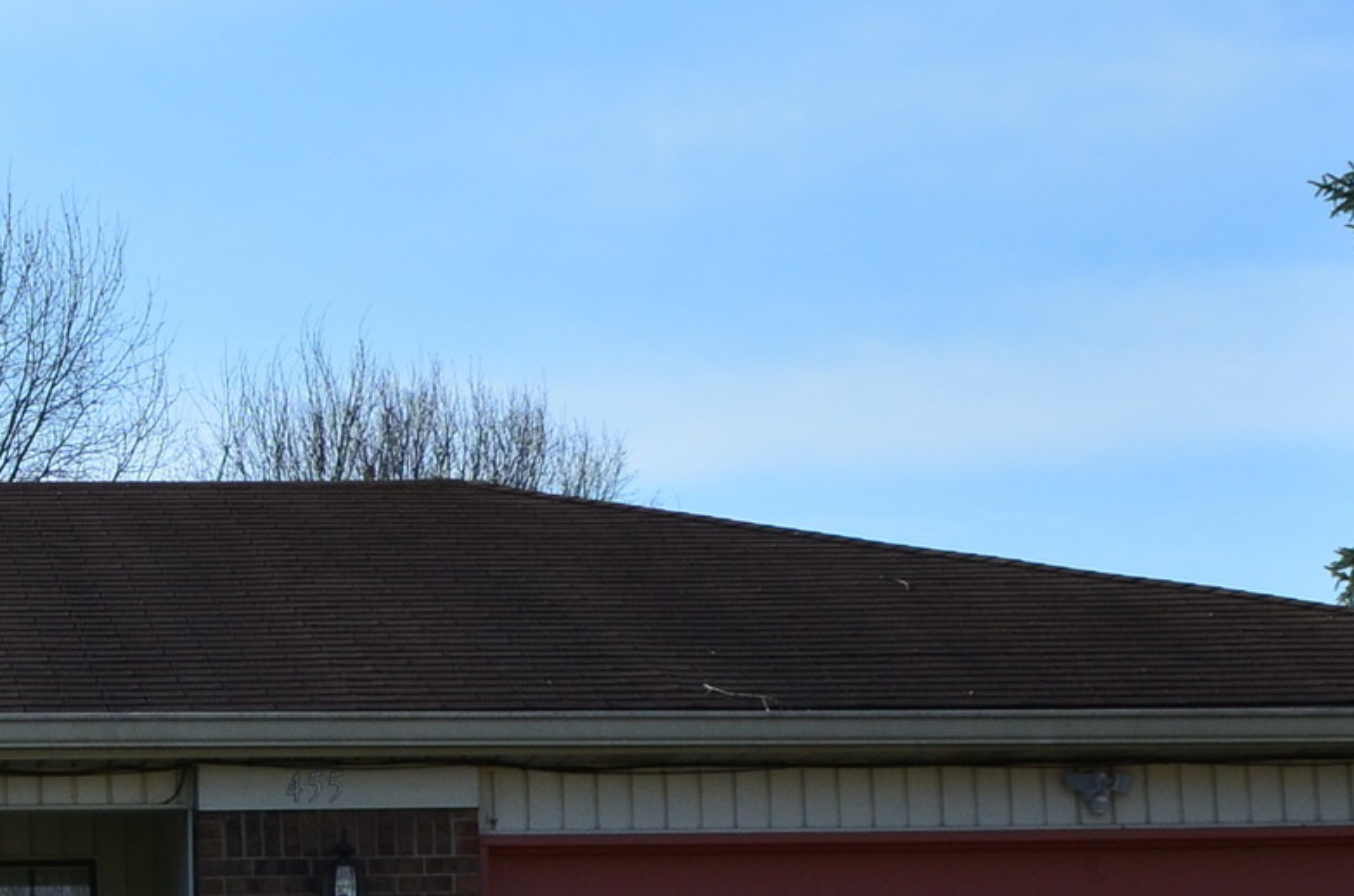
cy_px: 632
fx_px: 3979
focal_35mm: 106
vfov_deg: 12.8
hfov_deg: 18.2
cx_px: -331
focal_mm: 18
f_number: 11
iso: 200
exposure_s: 1/400
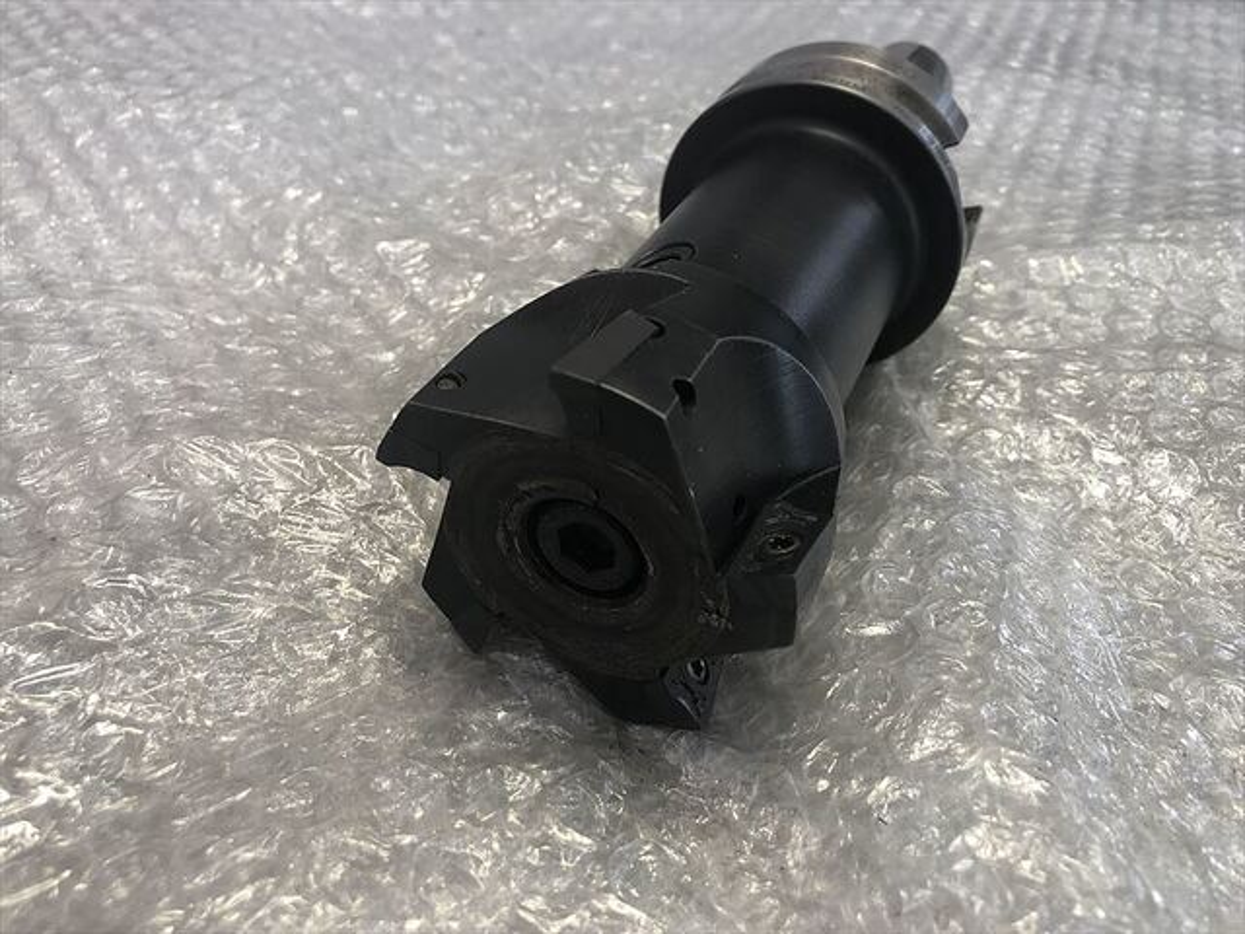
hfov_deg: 63.4
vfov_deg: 49.7
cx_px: 622
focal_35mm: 28
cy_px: 467
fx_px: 1007
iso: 25
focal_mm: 3.99
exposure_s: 1/50
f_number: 1.8
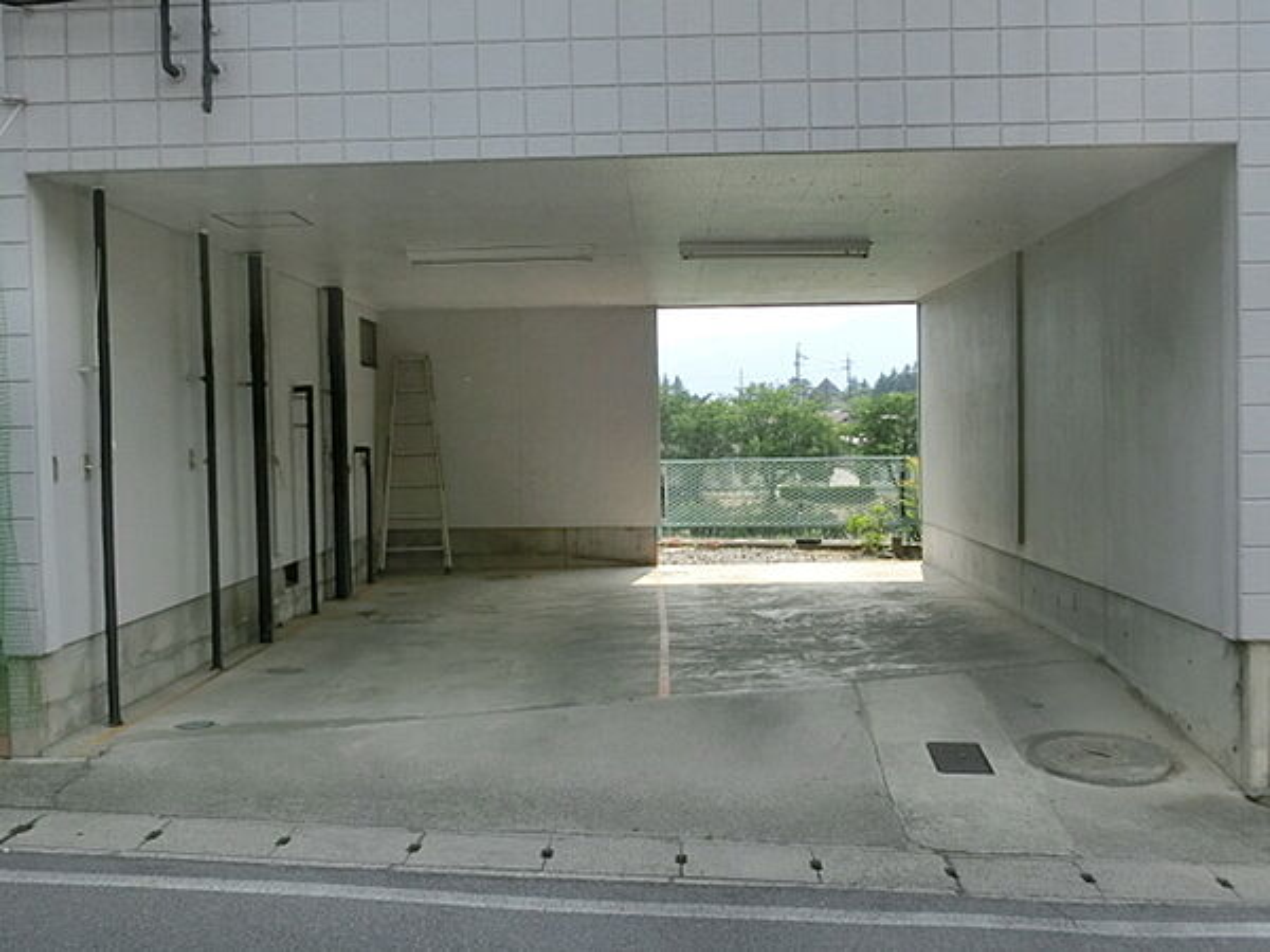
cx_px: 635
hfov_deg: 49.0
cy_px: 476
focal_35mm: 38
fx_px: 1394
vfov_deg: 37.7
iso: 250
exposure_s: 1/250
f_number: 9.9
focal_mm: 6.67
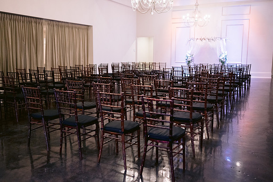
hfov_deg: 54.4
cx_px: 136
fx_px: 265
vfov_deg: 37.9
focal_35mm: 35
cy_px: 91
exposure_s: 1/80
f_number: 2
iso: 1600
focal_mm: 35
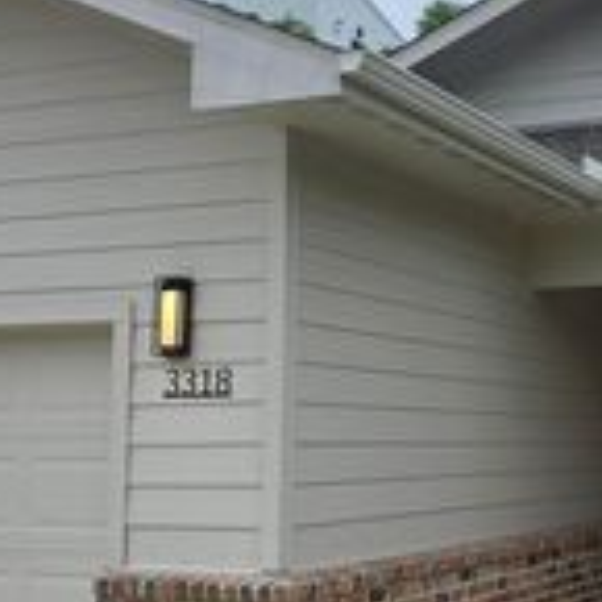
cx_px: 482
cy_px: 272
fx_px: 1377
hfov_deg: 24.3
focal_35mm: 70
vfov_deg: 24.6
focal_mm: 6.3
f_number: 1.7
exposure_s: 1/2905
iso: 80
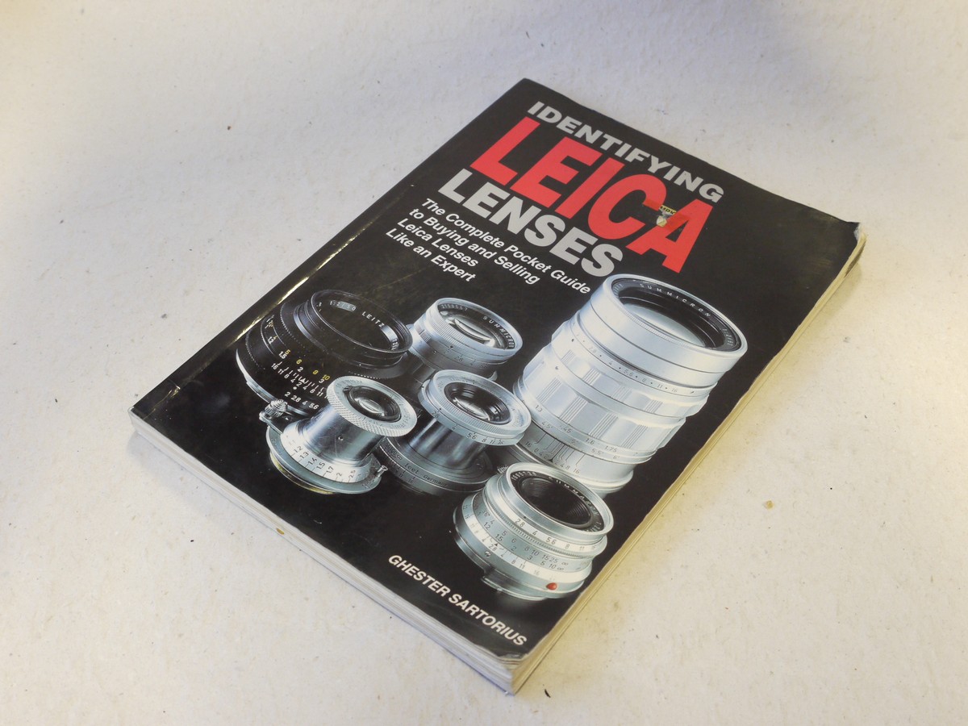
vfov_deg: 31.5
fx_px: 1286
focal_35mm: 46
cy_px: 363
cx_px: 484
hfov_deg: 41.2
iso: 800
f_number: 8
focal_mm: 23
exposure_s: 1/30
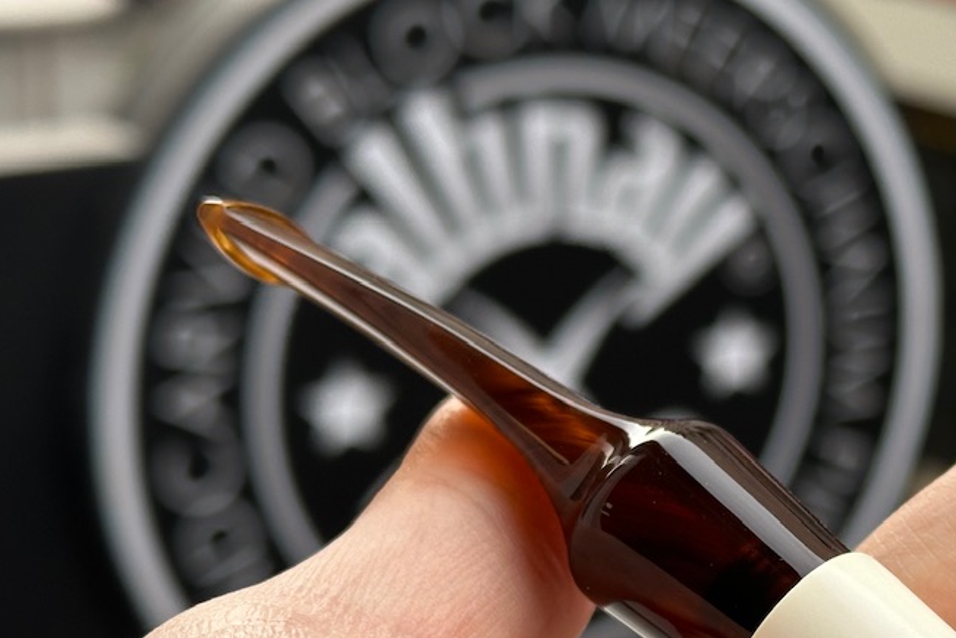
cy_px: 516
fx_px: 2603
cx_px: 883
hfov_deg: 20.3
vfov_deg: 13.9
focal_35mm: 98
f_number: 1.78
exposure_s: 1/751
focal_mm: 6.86
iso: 64
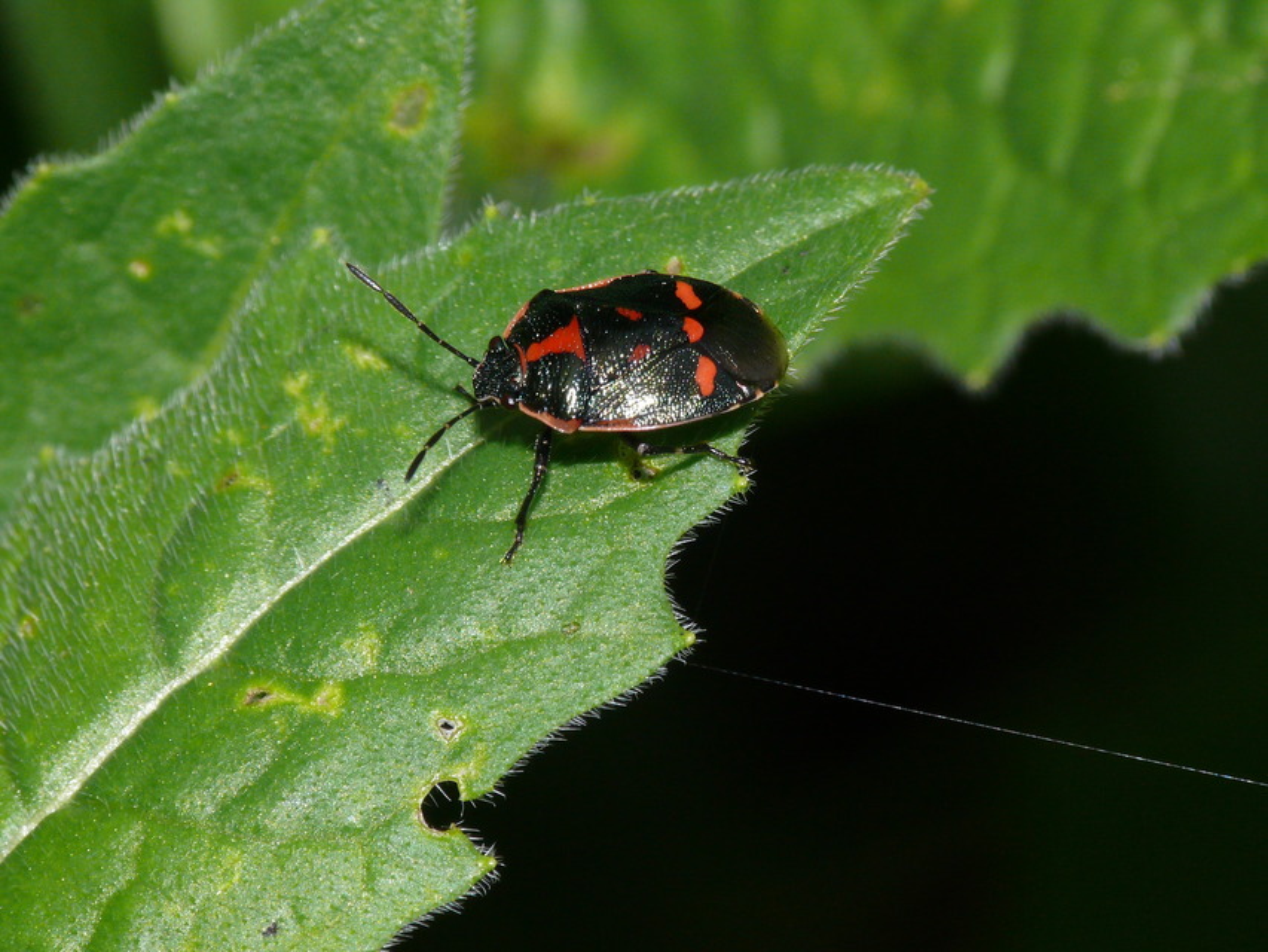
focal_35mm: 252
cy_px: 476
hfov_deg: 7.9
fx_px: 9232
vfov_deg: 5.9
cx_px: 634
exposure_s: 1/250
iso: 200
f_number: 11
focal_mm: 53.2
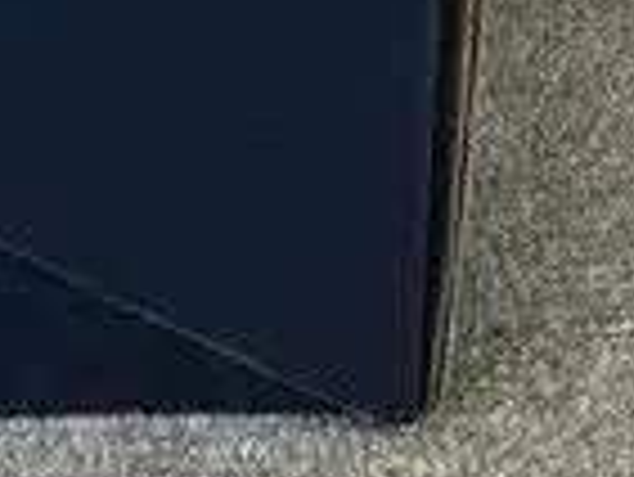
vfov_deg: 7.1
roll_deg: +0.4
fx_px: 3630
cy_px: -673
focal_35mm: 198
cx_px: -283
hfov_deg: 9.7
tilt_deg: -22.4
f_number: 2.4
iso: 25
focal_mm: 3.3
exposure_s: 1/132
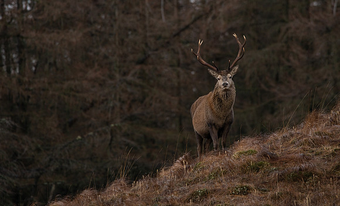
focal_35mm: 781
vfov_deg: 1.6
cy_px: 63
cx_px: 193
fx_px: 7180
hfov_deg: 2.7
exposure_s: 1/320
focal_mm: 600
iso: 250
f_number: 8
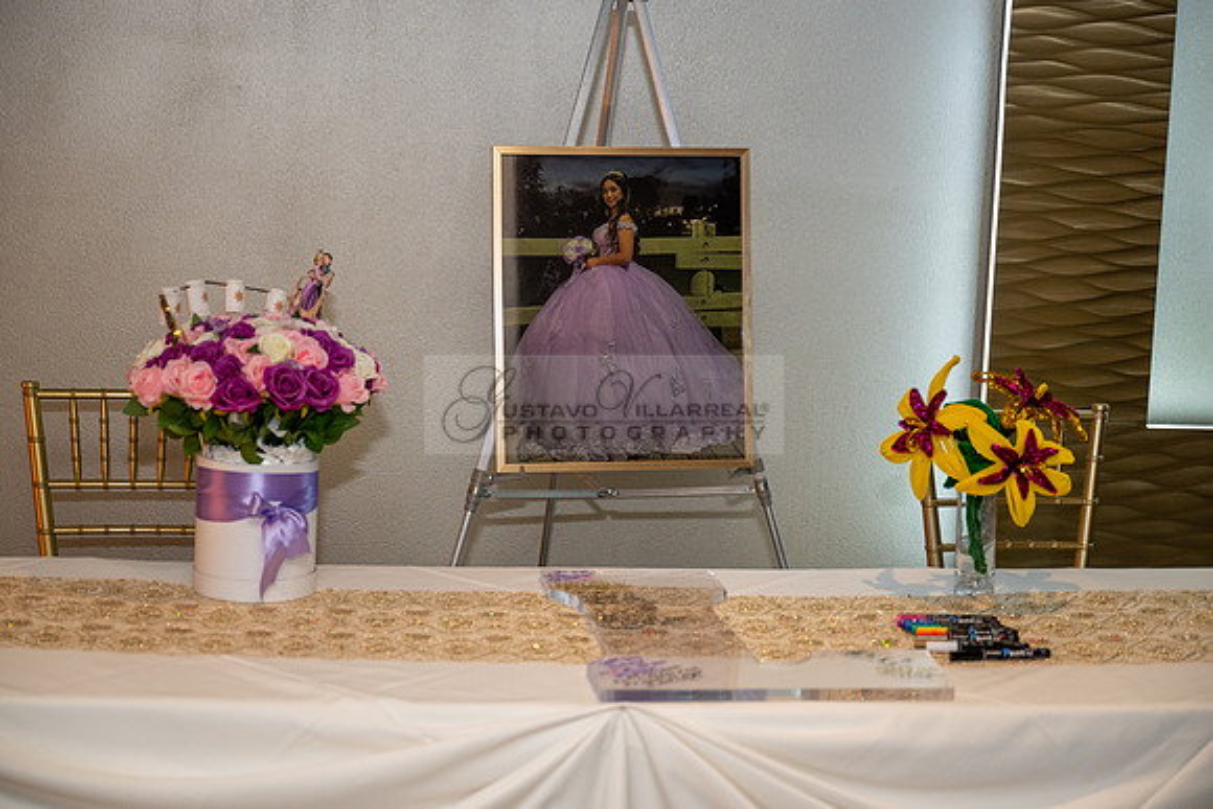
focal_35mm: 61
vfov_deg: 22.3
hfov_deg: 32.9
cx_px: 606
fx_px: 2056
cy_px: 404
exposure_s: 1/100
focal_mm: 61
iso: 800
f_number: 2.8
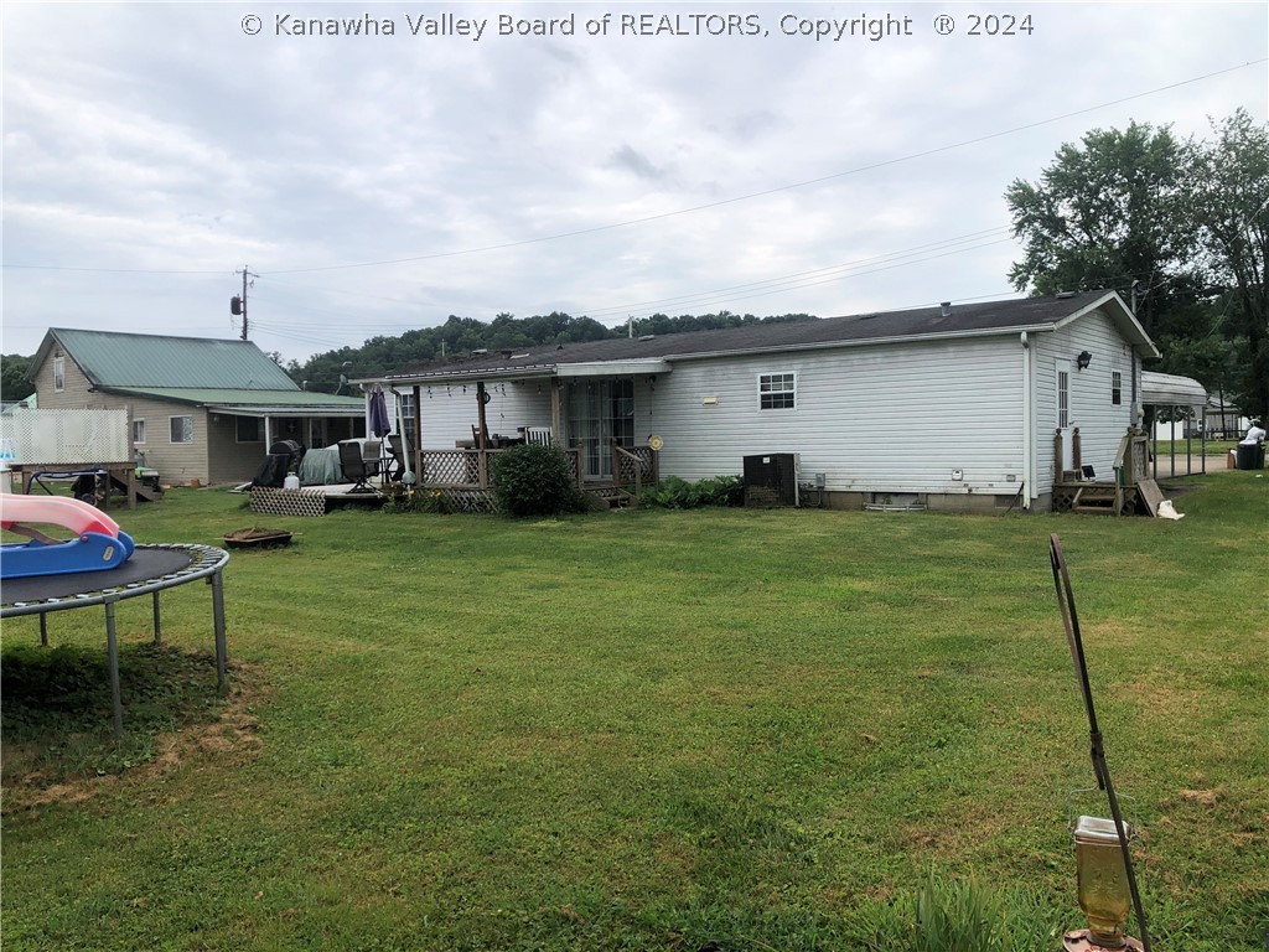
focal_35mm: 28
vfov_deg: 49.7
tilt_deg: -2.0
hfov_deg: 63.4
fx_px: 1026
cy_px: 476
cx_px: 634
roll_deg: +0.2
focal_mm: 3.99
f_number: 1.8
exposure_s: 1/2024
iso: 20
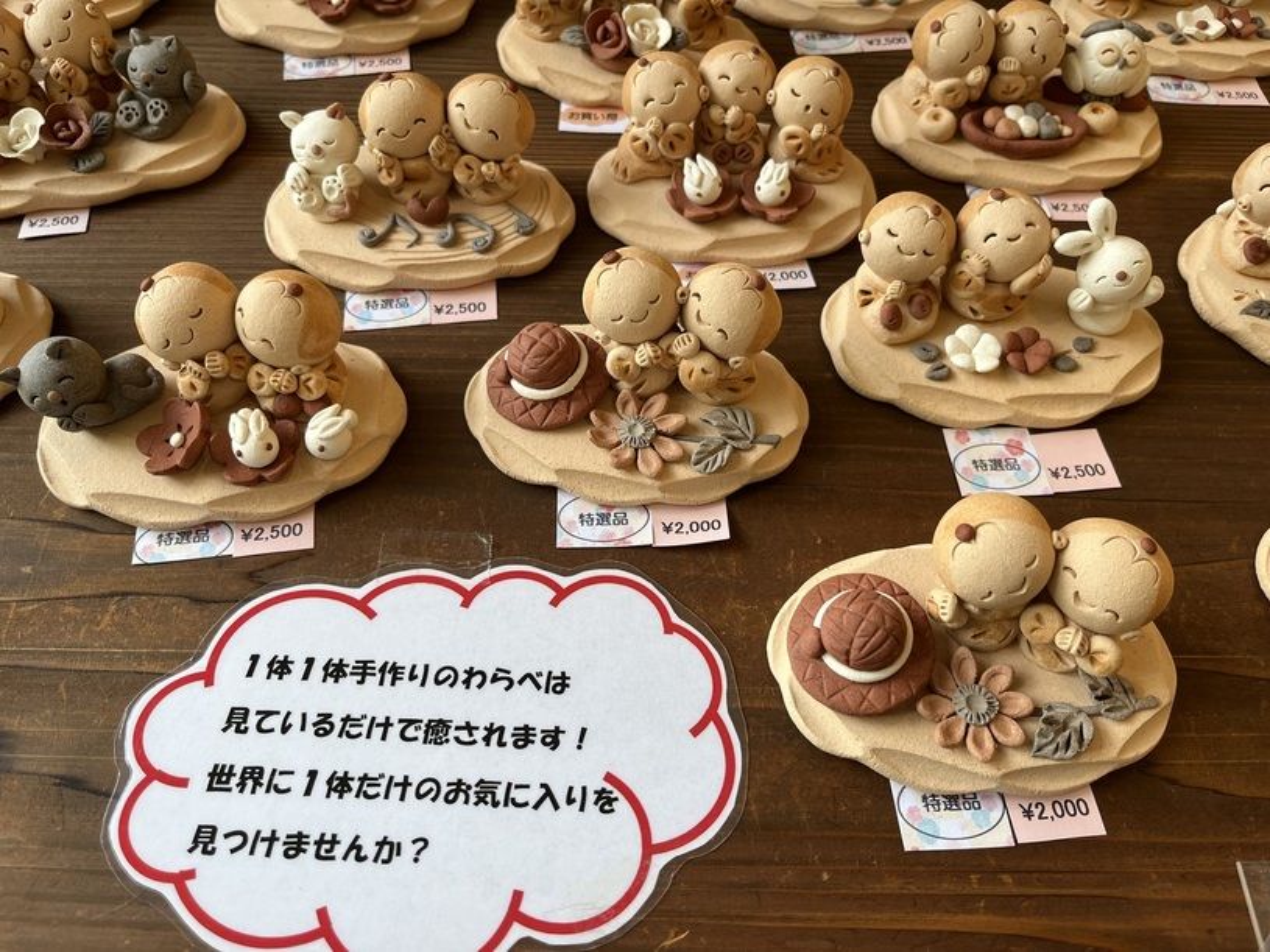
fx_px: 954
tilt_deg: -58.3
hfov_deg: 67.3
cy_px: 476
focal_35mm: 26
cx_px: 635
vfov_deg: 53.1
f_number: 1.6
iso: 32
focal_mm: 5.1
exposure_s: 1/140
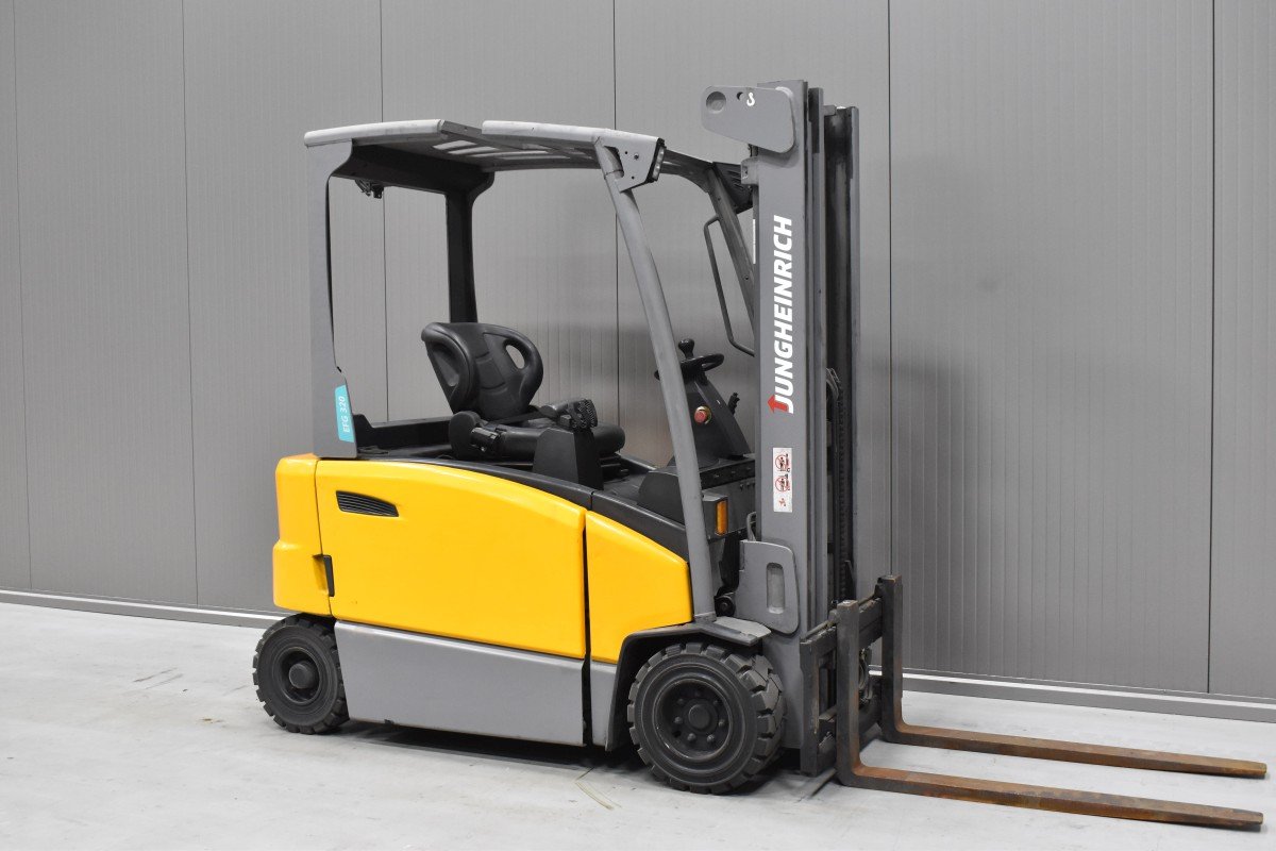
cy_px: 426
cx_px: 638
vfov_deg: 34.2
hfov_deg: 49.6
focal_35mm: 39
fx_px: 1382
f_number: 5.6
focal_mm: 26
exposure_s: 1/30
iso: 1600
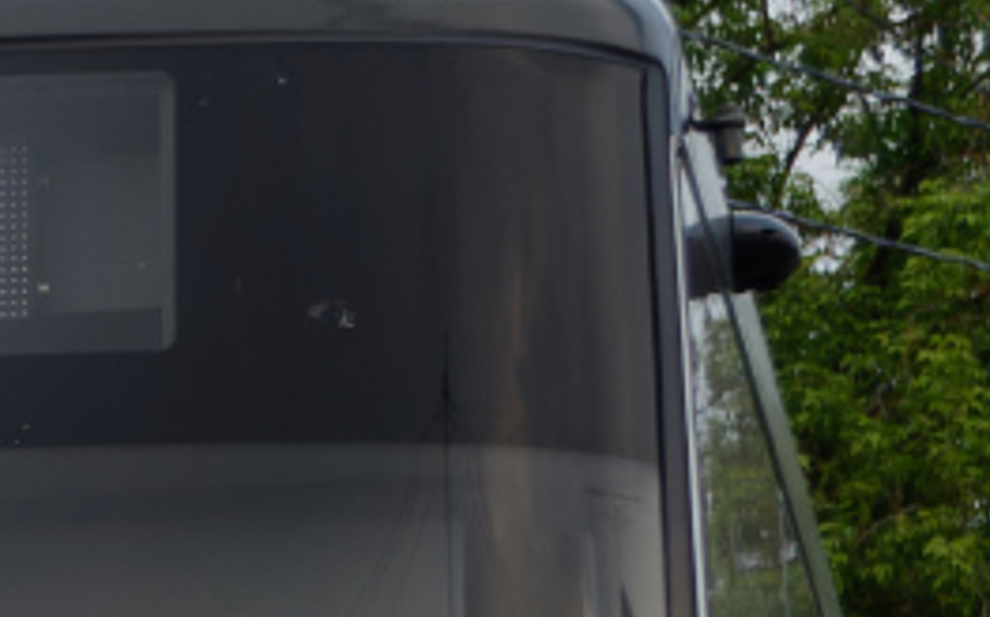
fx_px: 6579
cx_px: -1159
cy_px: 1240
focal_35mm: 244
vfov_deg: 5.3
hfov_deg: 8.1
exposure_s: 1/125
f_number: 5.6
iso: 400
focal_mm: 30
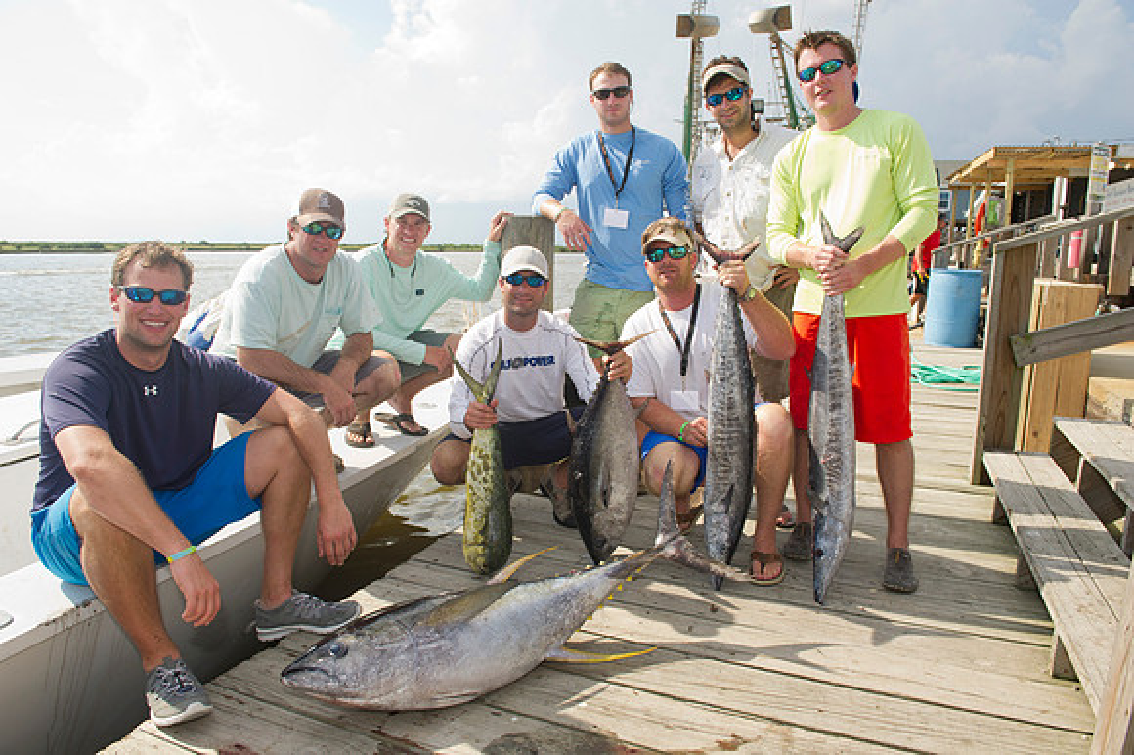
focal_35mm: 24
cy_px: 378
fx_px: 756
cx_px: 567
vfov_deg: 53.1
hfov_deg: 73.8
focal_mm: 24
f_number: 8
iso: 125
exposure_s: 1/250
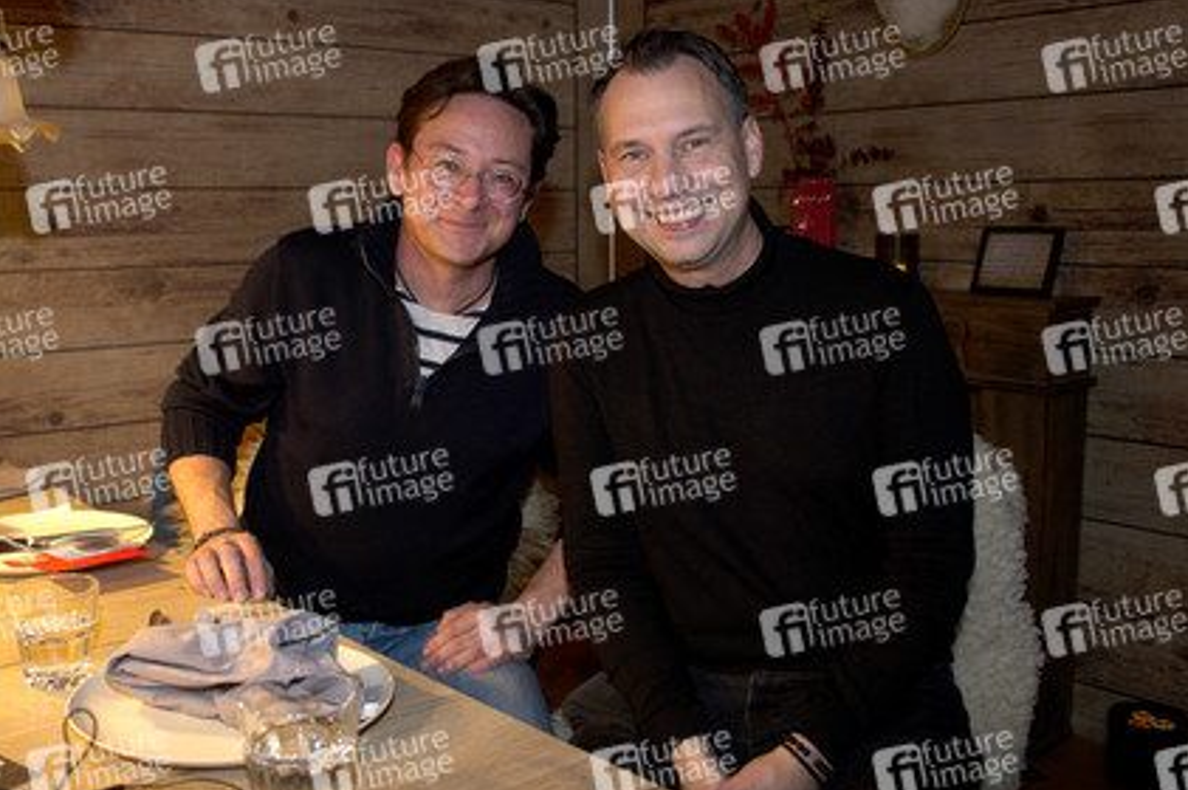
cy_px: 412
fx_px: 989
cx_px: 588
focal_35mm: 30
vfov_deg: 43.5
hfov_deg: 62.0
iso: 1600
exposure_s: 1/160
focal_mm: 28
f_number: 4
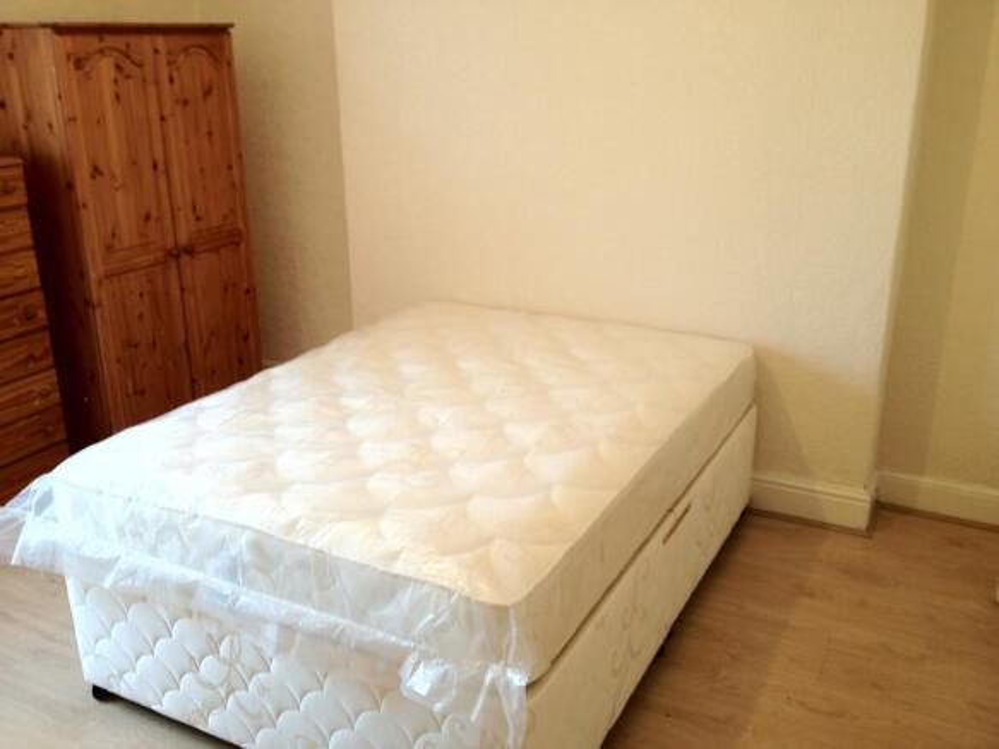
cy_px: 374
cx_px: 500
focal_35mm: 35
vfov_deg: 40.7
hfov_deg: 52.6
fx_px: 1010
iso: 80
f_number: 2.4
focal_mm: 4.28
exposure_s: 1/20
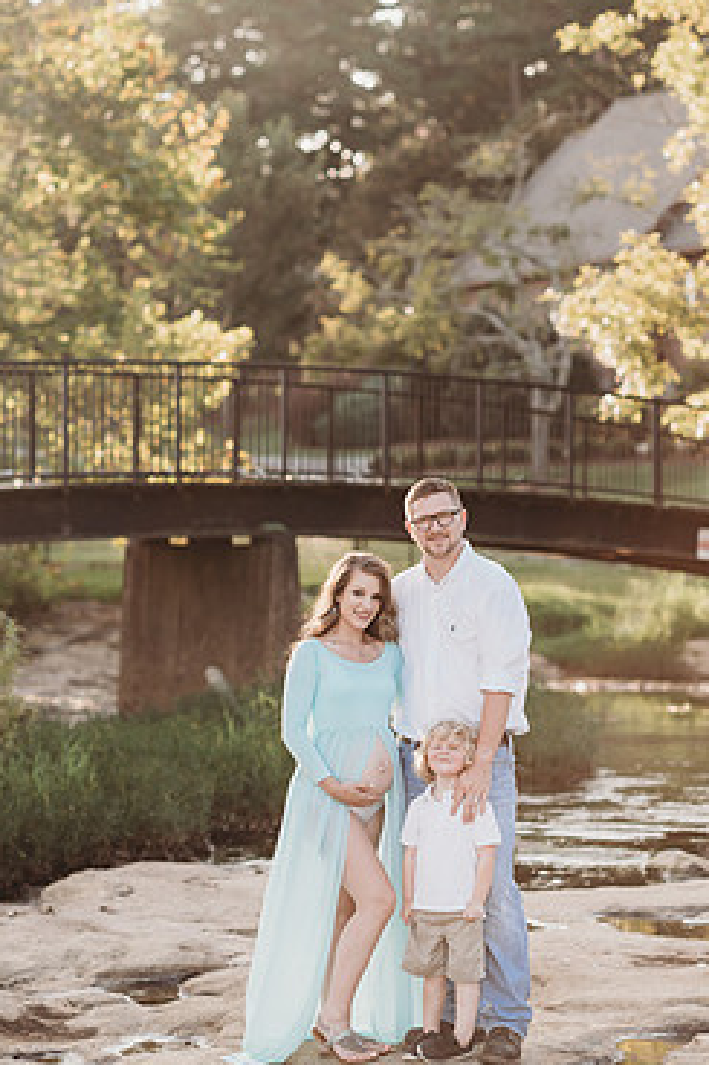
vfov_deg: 19.6
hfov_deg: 13.2
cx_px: 379
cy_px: 538
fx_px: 3075
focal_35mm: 104
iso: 160
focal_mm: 85
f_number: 2.5
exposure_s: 1/400
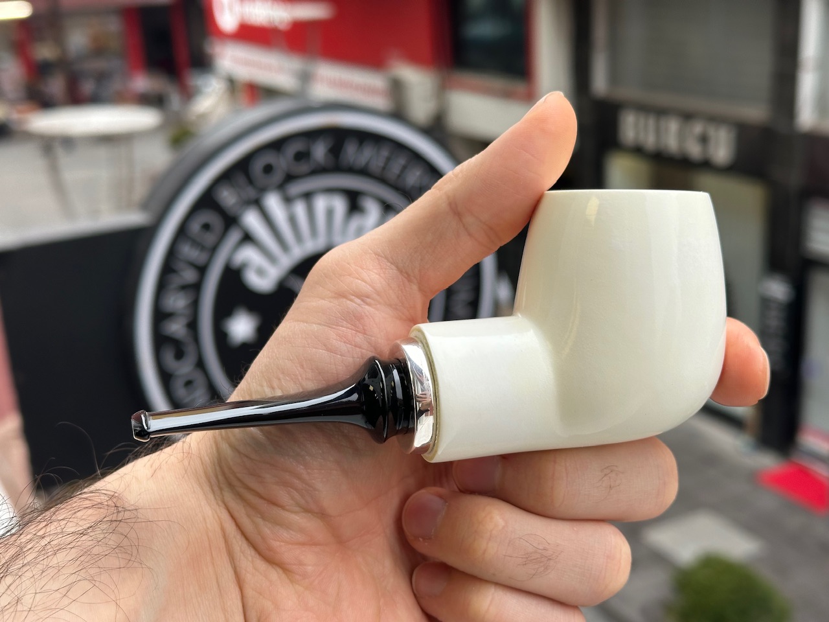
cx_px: 414
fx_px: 1150
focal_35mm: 48
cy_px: 311
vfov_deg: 30.3
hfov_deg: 39.7
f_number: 1.78
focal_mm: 6.86
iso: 64
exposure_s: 1/293
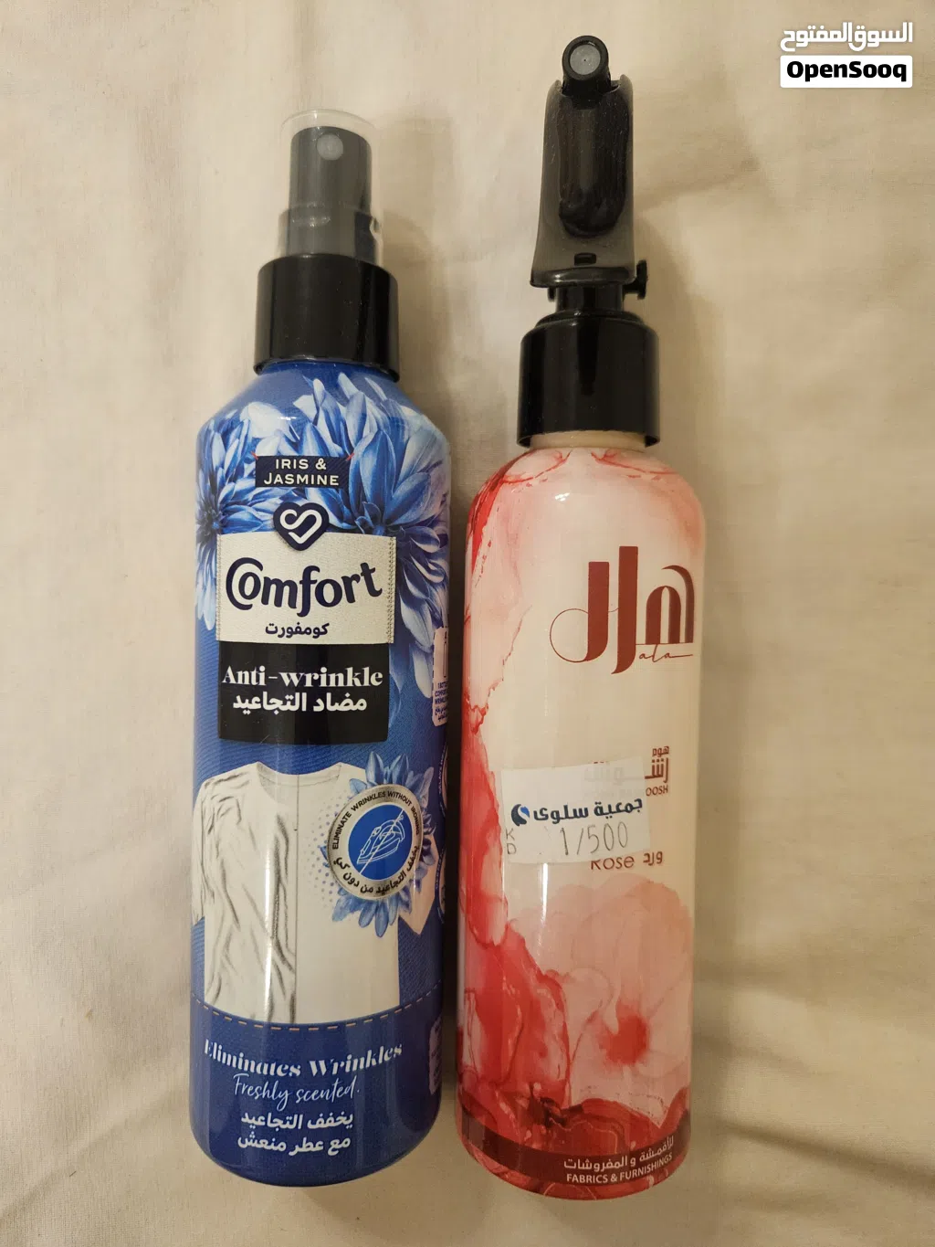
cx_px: 468
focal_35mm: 23
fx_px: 828
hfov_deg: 58.9
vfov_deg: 73.9
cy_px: 624
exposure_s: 1/100
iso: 500
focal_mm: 5.4
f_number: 1.8
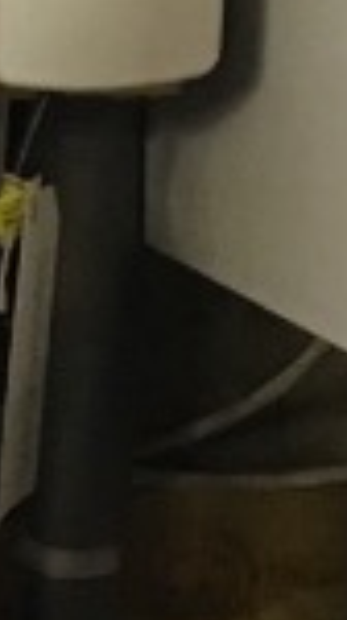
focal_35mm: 253
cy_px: 343
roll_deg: -4.4
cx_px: 339
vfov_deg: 8.5
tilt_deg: -12.4
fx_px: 4152
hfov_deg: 4.8
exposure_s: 1/33
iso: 160
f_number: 2.2
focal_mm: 4.15
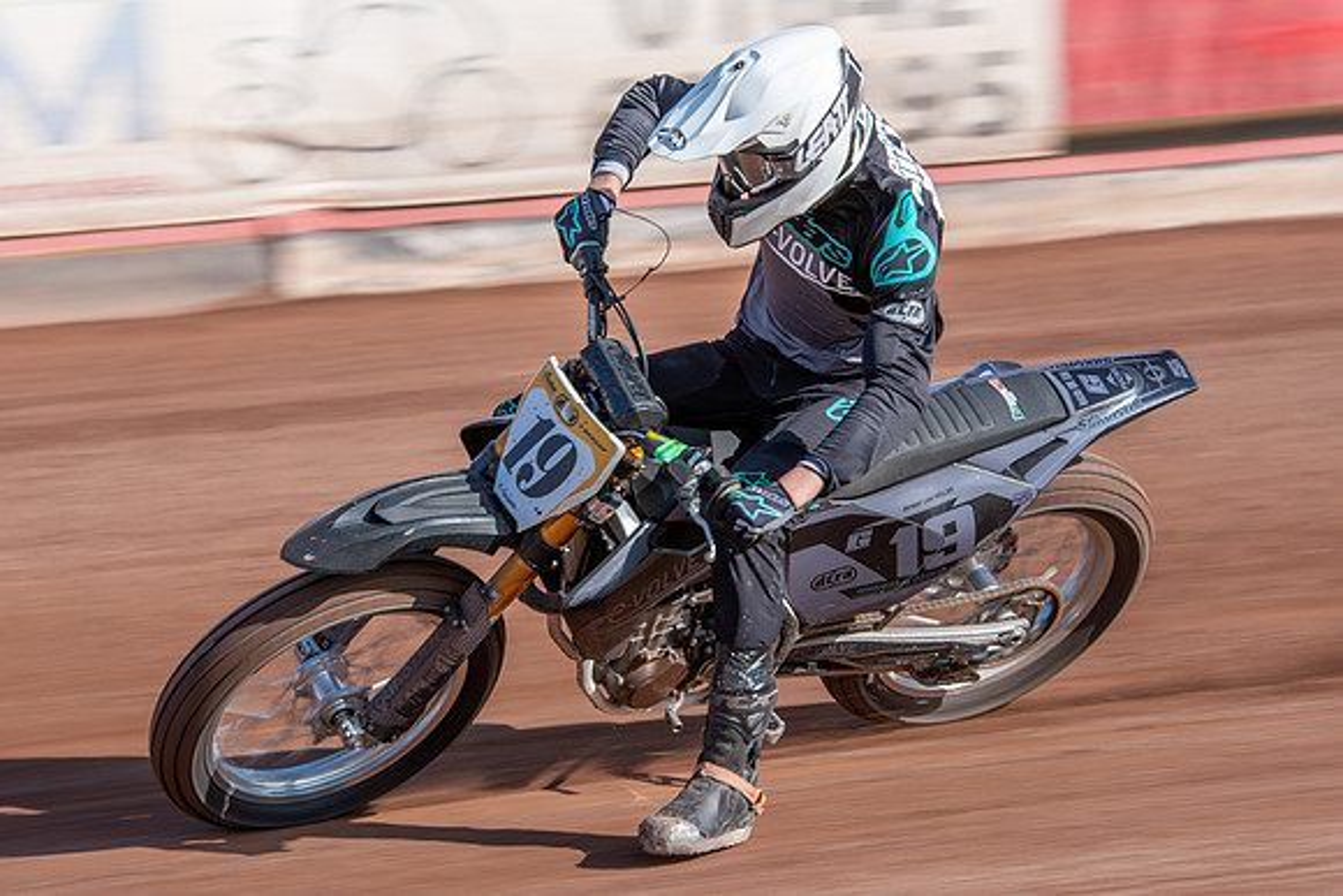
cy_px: 443
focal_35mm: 195
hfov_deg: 10.6
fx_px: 7263
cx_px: 630
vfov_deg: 7.1
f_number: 8
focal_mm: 140
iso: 110
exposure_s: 1/200
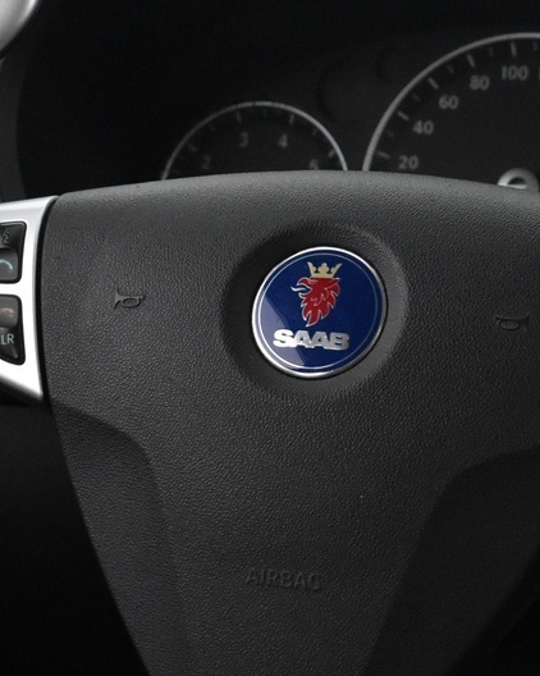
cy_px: 306
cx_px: 320
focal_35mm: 121
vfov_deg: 15.9
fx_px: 2419
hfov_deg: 12.7
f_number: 4.2
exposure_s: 1/50
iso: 3200
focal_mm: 28
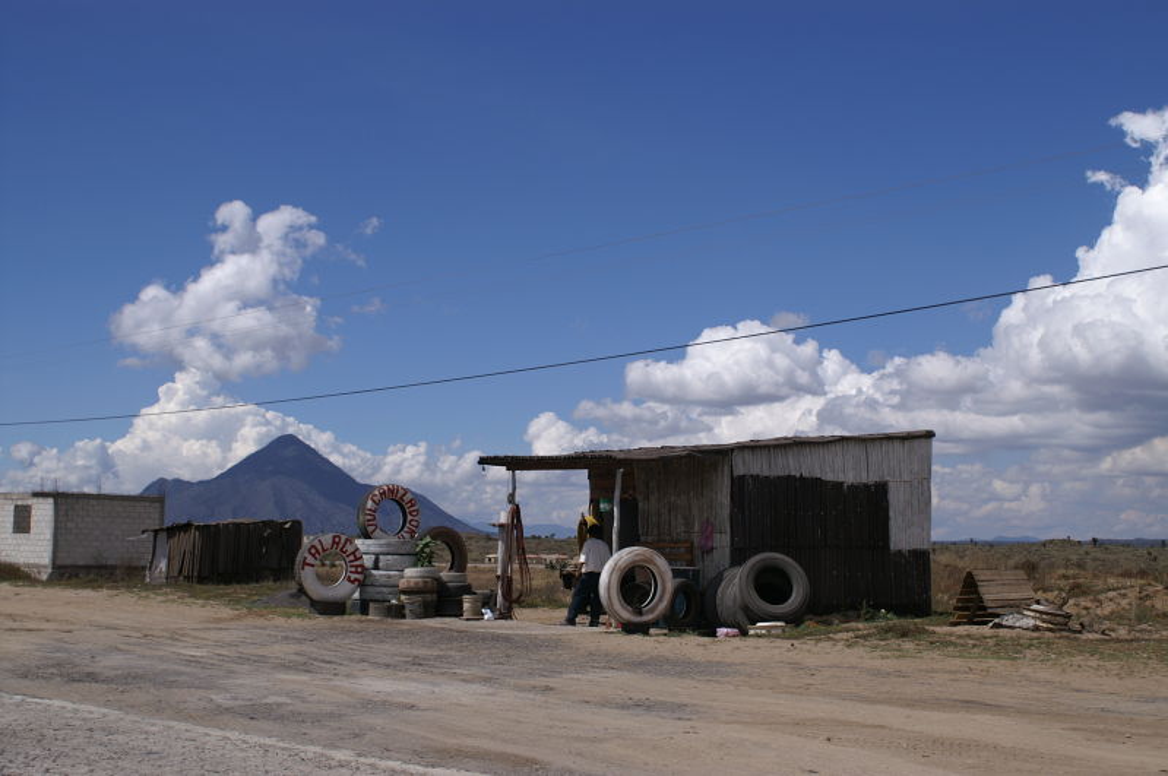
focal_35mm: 45
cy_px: 388
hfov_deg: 43.6
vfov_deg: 29.8
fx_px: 1458
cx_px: 584
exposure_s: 1/1250
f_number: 6.3
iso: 100
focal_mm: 30
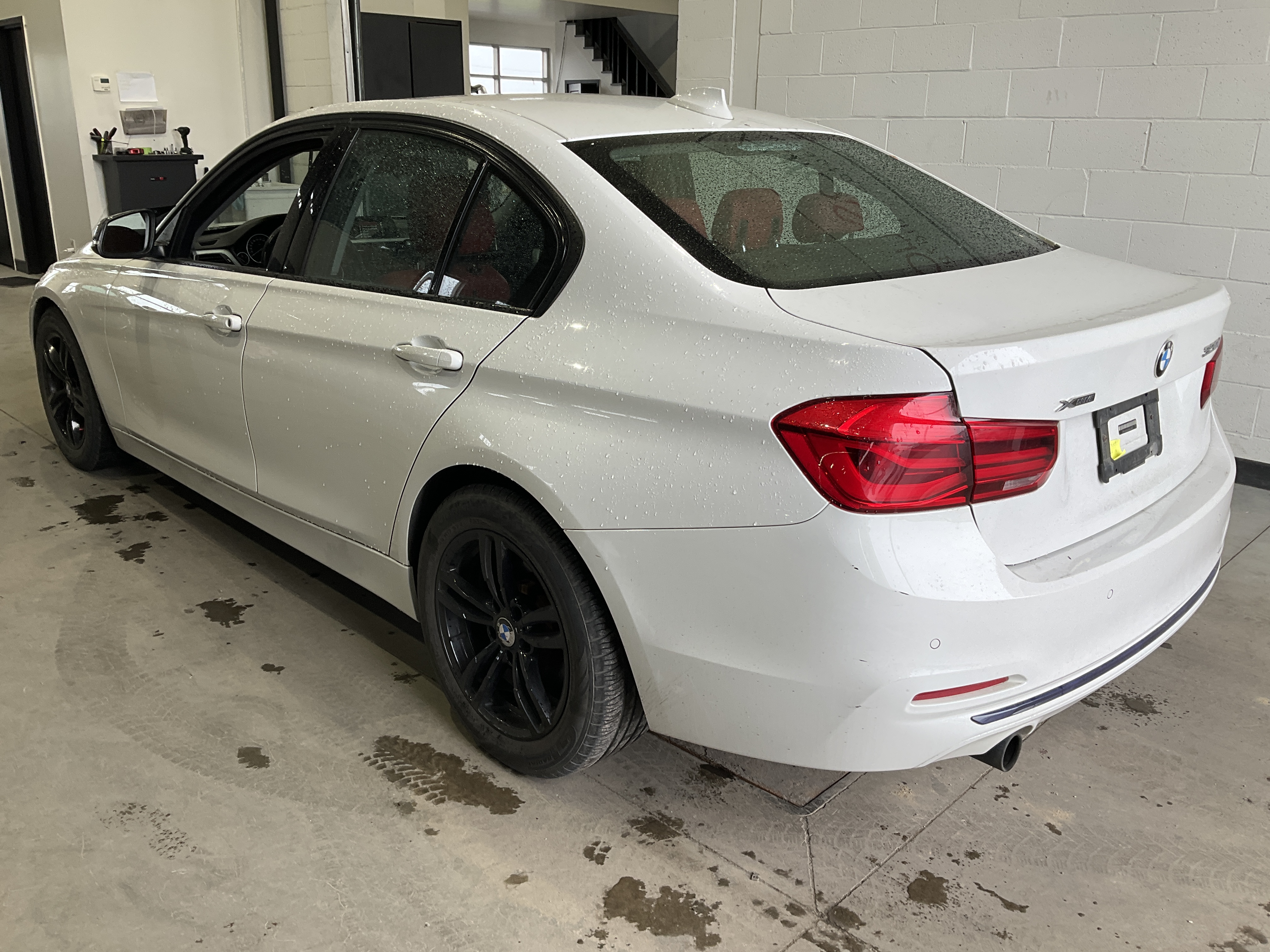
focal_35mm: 29
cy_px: 476
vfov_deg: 48.2
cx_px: 635
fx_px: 1064
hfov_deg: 61.7
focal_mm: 3
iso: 25
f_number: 1.8
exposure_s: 1/122
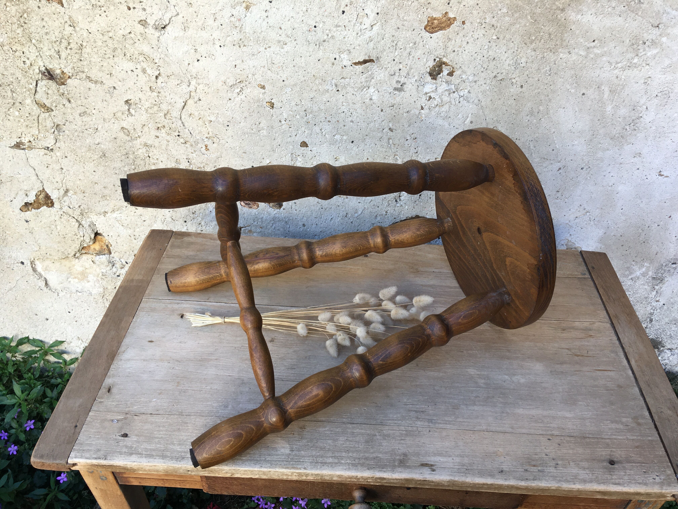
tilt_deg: -37.6
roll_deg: -1.4
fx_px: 568
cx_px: 339
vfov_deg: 48.2
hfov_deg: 61.7
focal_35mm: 29
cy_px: 254
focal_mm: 4.15
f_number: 2.2
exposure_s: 1/100
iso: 25
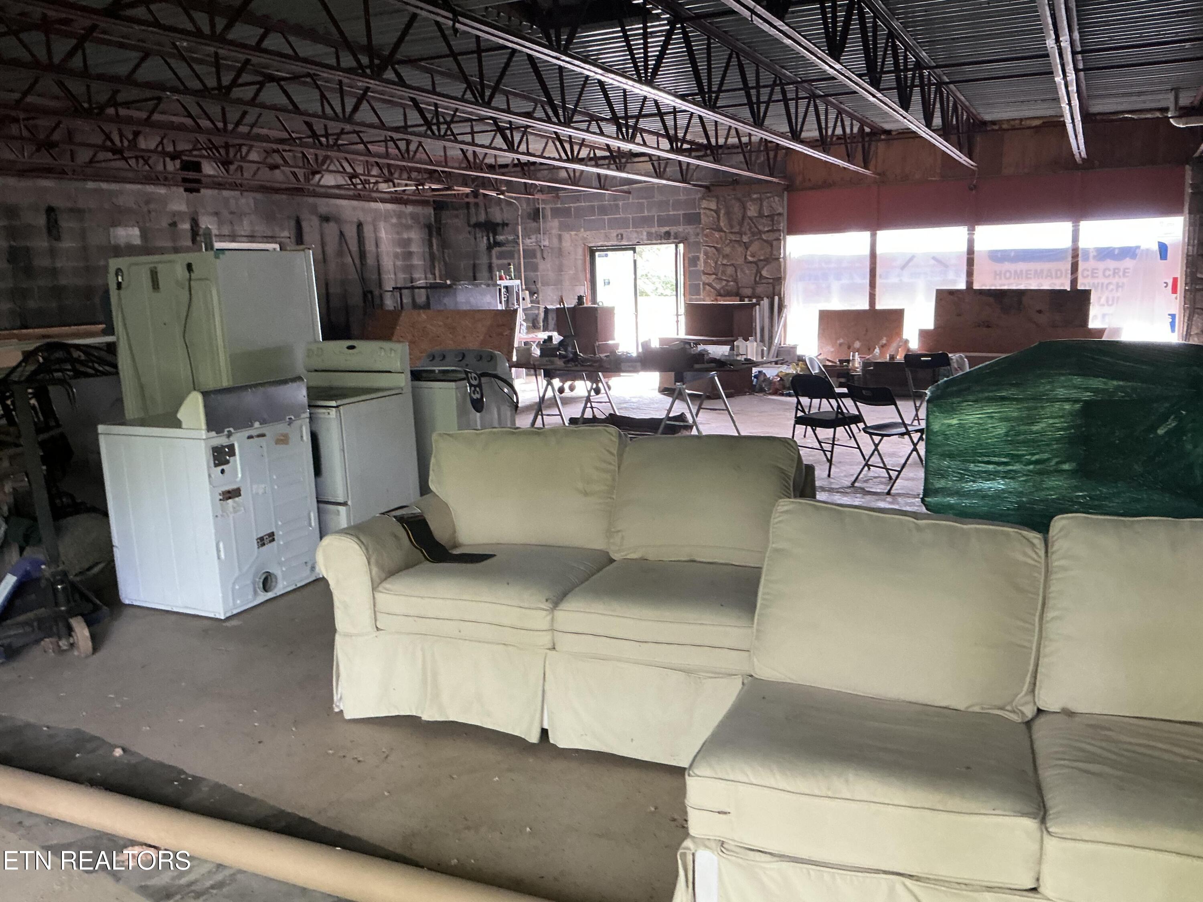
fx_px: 973
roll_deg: +3.7
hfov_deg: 63.4
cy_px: 451
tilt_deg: -9.9
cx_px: 602
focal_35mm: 28
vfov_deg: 49.7
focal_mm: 3
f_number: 1.8
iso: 200
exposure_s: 1/40
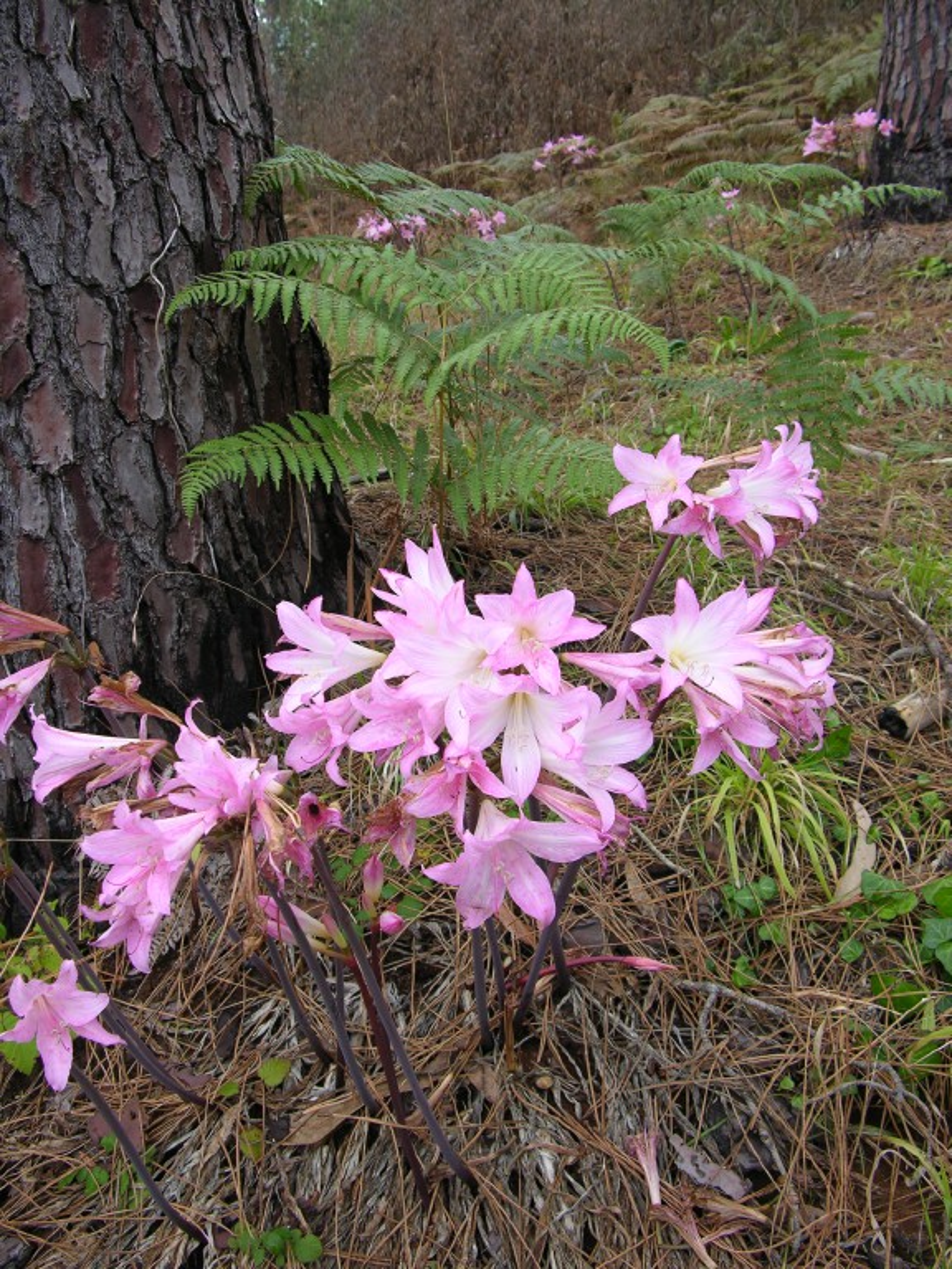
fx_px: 1283
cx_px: 476
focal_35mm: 35
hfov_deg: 40.7
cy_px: 634
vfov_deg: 52.6
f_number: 3.5
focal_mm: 8.9
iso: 50
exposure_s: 1/47.5
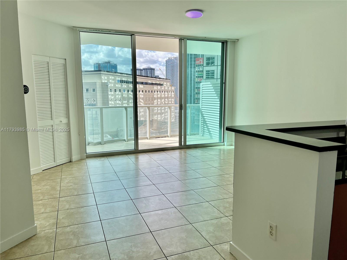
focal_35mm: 26
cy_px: 130
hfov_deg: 67.3
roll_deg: +0.1
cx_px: 174
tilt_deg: -8.0
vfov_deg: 53.1
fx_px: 261
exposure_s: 1/1344
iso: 50
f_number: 1.5
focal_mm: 5.7
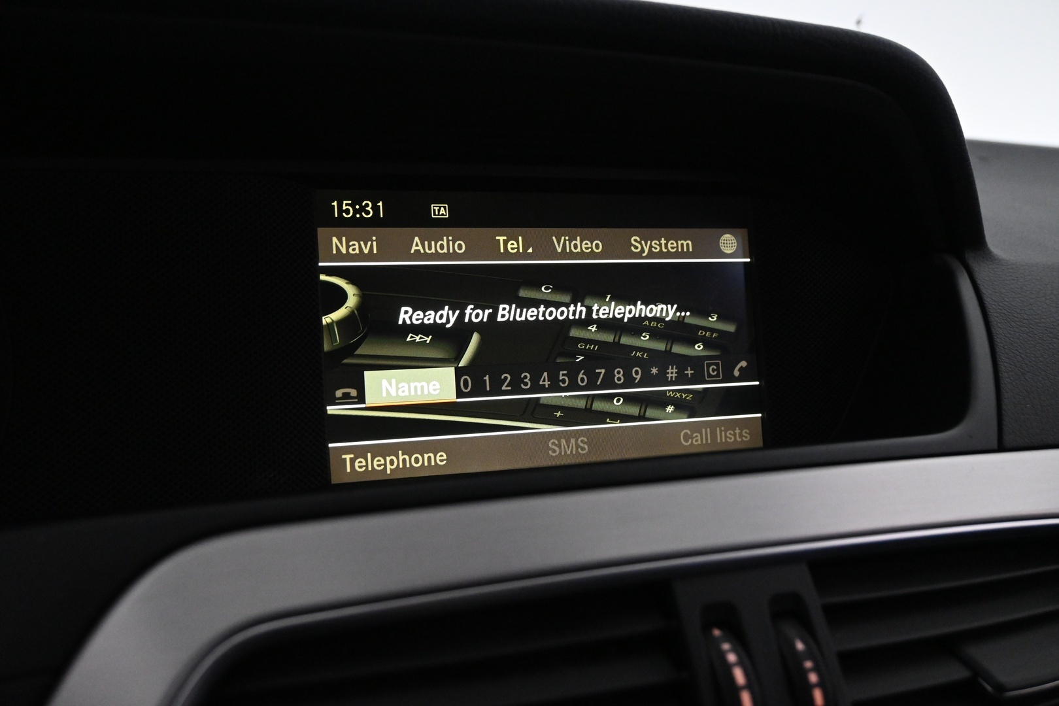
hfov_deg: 59.5
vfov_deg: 41.7
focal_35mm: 32
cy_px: 353
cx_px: 530
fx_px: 927
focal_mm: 21
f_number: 4.5
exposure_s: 1/80
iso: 3200
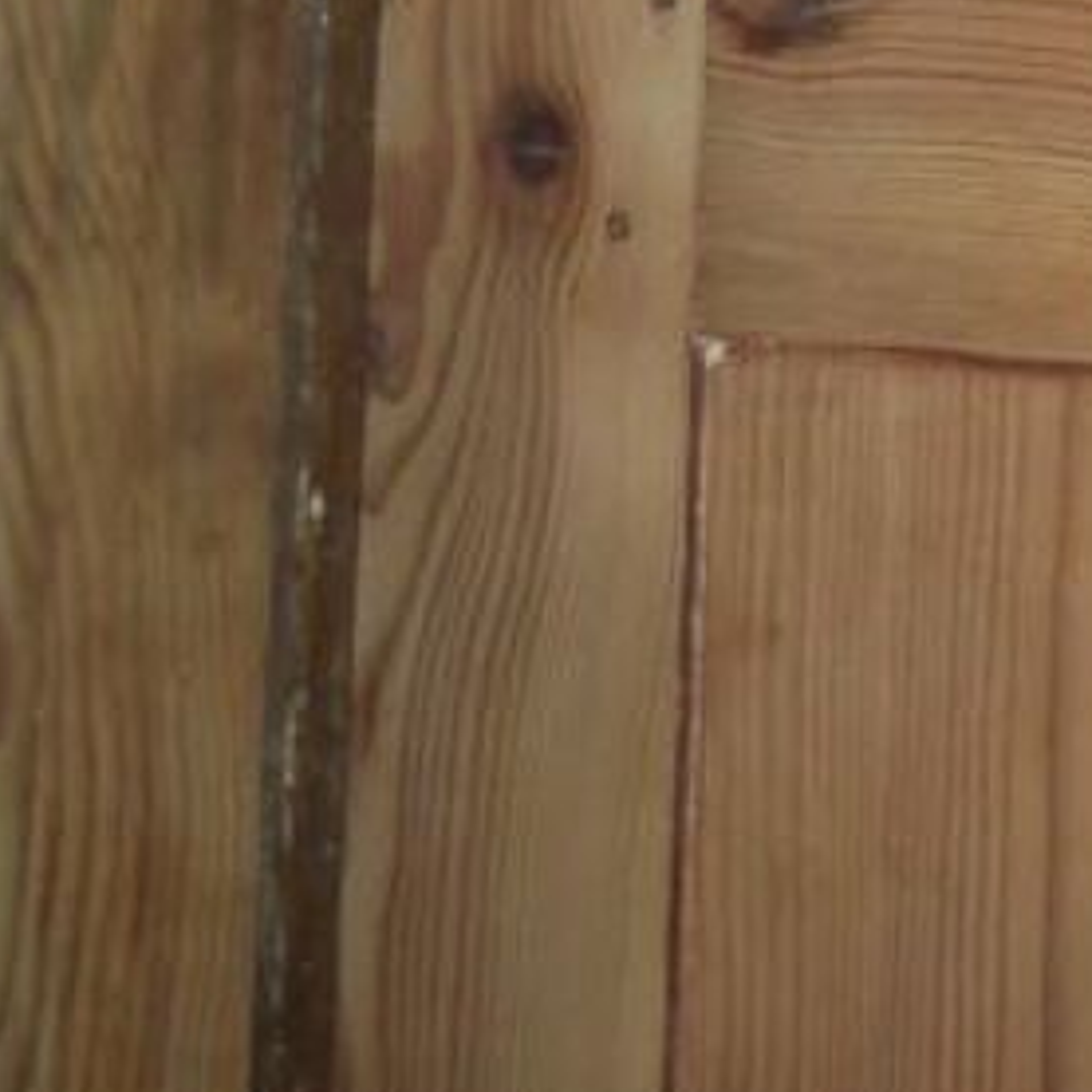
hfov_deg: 13.3
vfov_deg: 14.1
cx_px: 1920
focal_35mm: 119
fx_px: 4247
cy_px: -321
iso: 64
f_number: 3.9
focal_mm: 5.1
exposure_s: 1/30
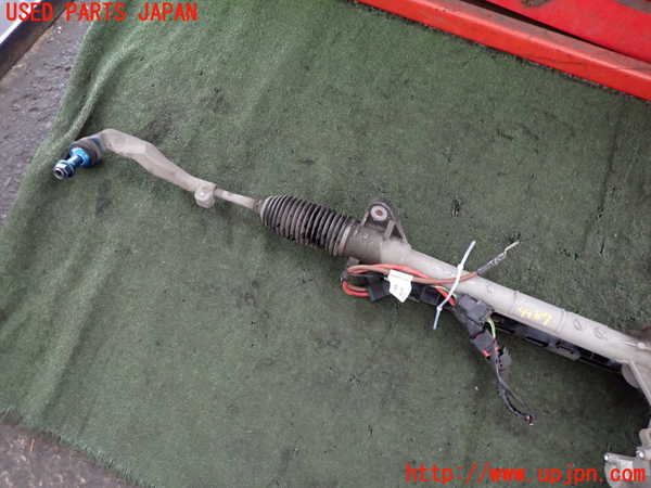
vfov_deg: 54.9
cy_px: 244
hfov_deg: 69.4
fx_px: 470
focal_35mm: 25
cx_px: 326
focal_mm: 4.5
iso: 800
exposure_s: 1/30
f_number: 2
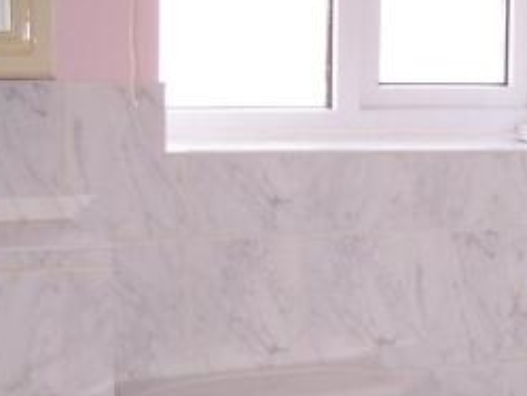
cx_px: 488
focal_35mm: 89
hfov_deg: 21.4
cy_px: 319
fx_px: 1356
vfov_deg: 16.5
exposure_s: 1/90
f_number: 2.8
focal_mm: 6.3
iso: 140
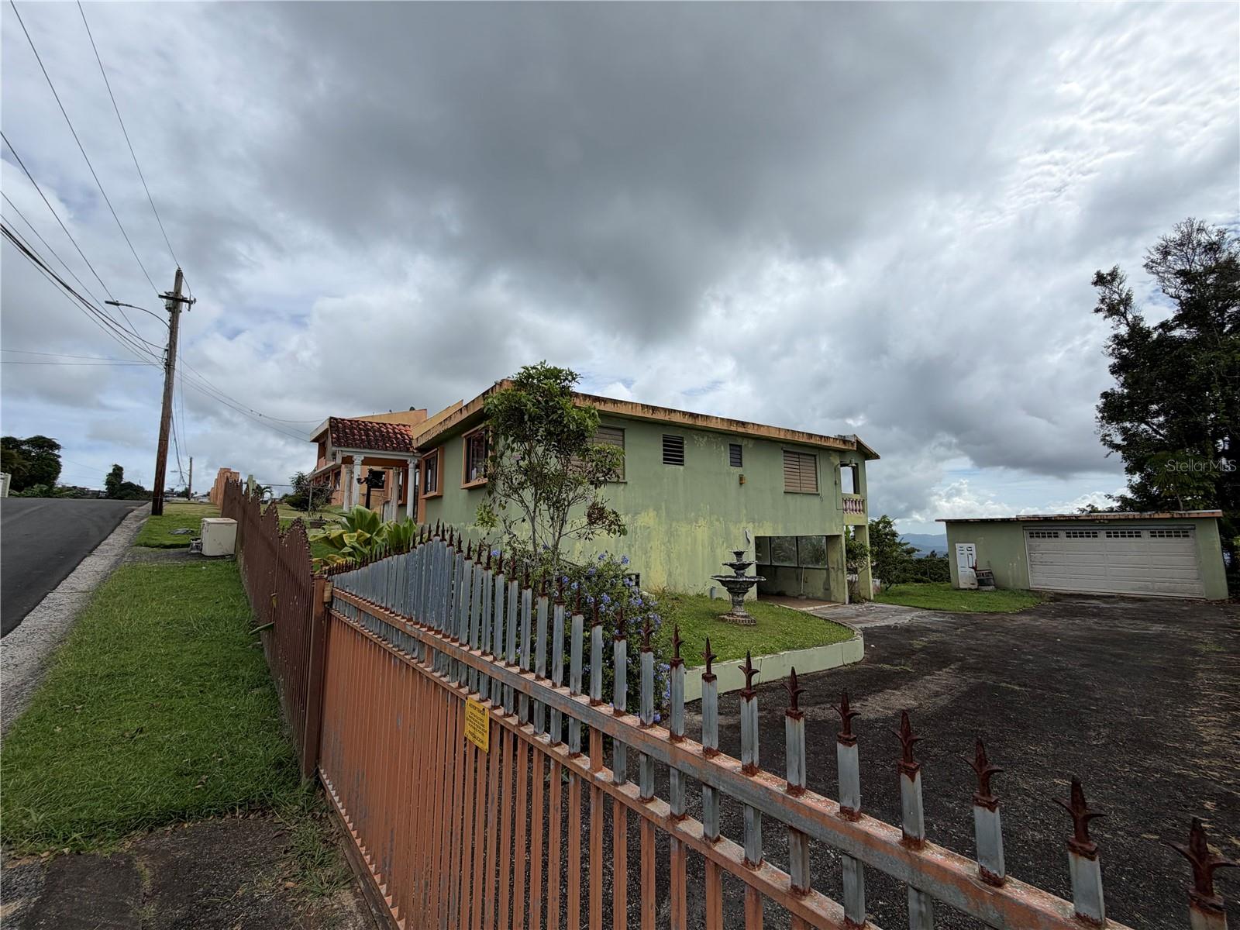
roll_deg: +1.4
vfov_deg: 85.7
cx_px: 620
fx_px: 502
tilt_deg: +7.7
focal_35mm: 14
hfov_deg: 102.1
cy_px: 465
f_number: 2.2
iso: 20
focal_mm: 2.22
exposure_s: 1/1572
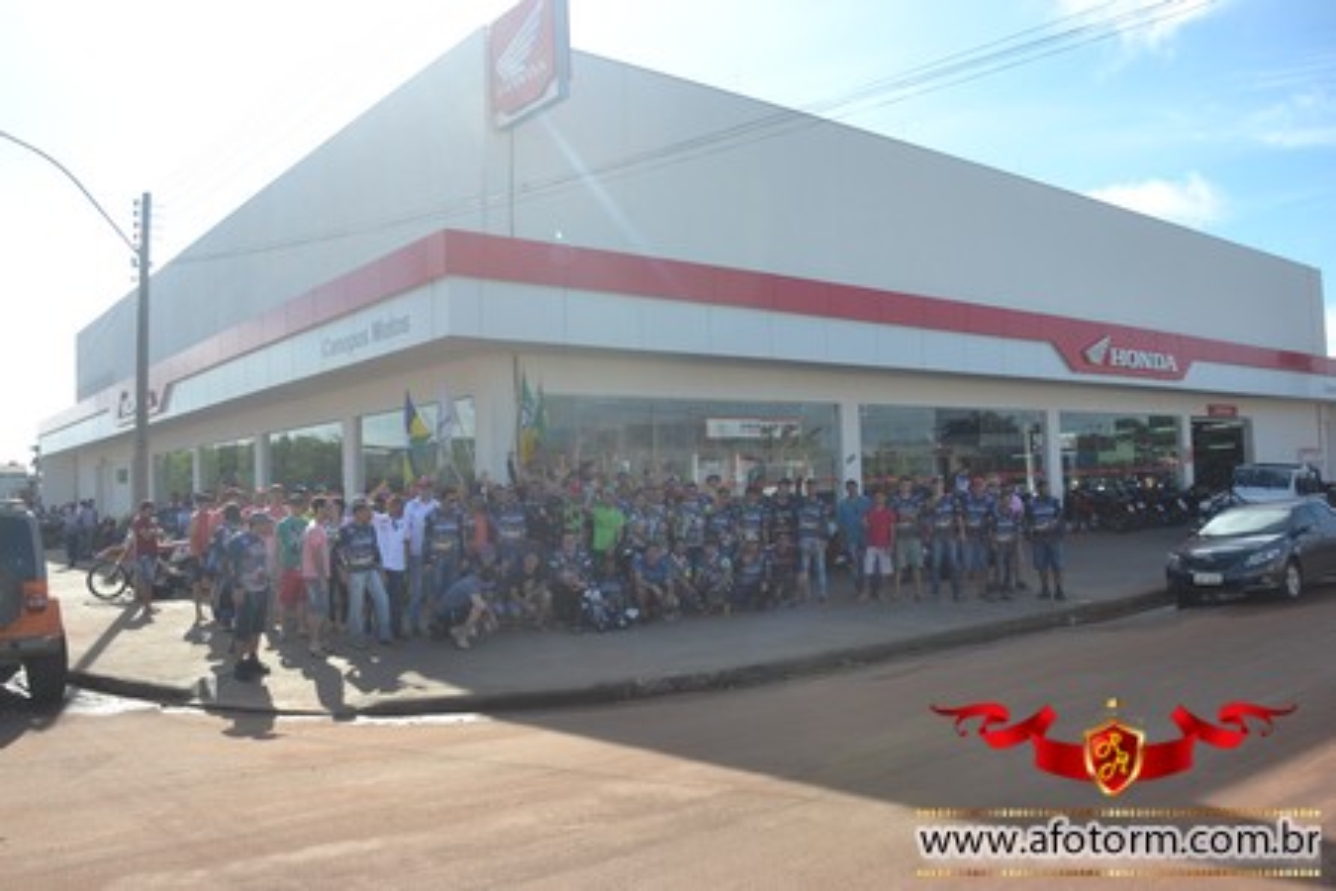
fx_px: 1113
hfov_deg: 61.9
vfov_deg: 43.6
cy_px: 446
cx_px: 668
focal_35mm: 30
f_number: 8
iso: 100
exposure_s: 1/250
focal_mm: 20
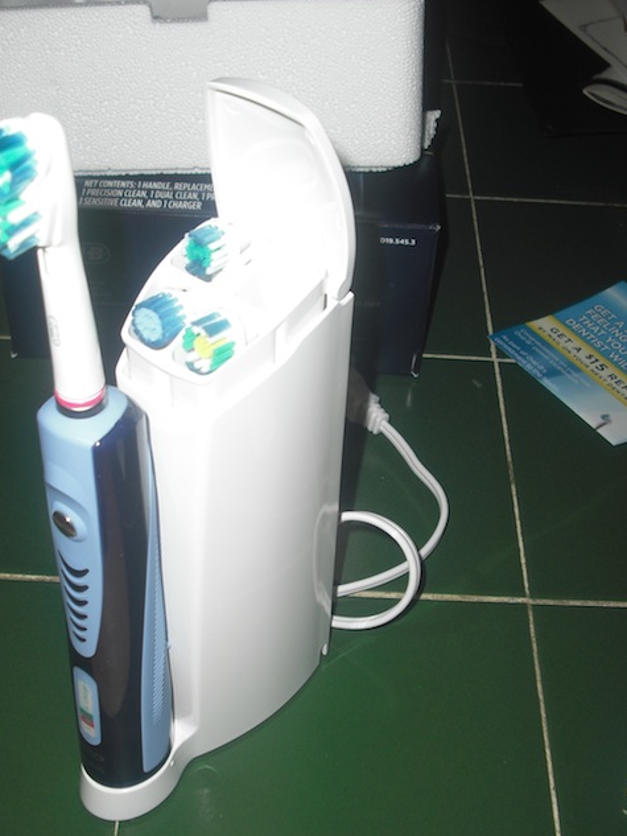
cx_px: 268
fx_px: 1159
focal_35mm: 48
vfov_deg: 39.6
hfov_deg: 30.2
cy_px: 457
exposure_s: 1/60
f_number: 2.8
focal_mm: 6.2
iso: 64
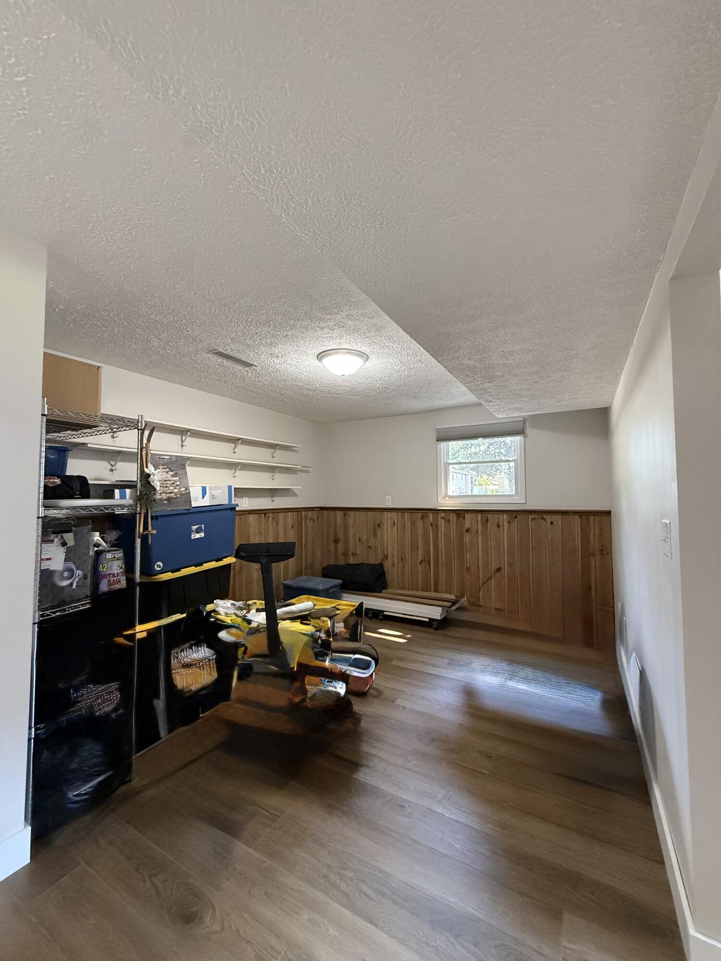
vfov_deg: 102.1
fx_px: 389
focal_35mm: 14
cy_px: 480
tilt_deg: +2.9
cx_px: 360
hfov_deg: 85.7
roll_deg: +0.1
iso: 640
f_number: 2.2
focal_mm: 2.22
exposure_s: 1/120
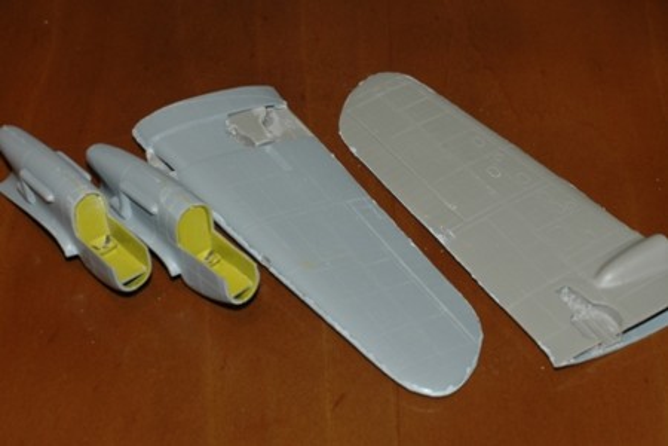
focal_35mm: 75
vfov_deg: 18.2
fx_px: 1392
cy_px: 223
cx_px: 334
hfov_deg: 27.0
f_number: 9
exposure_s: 1/60
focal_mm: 50
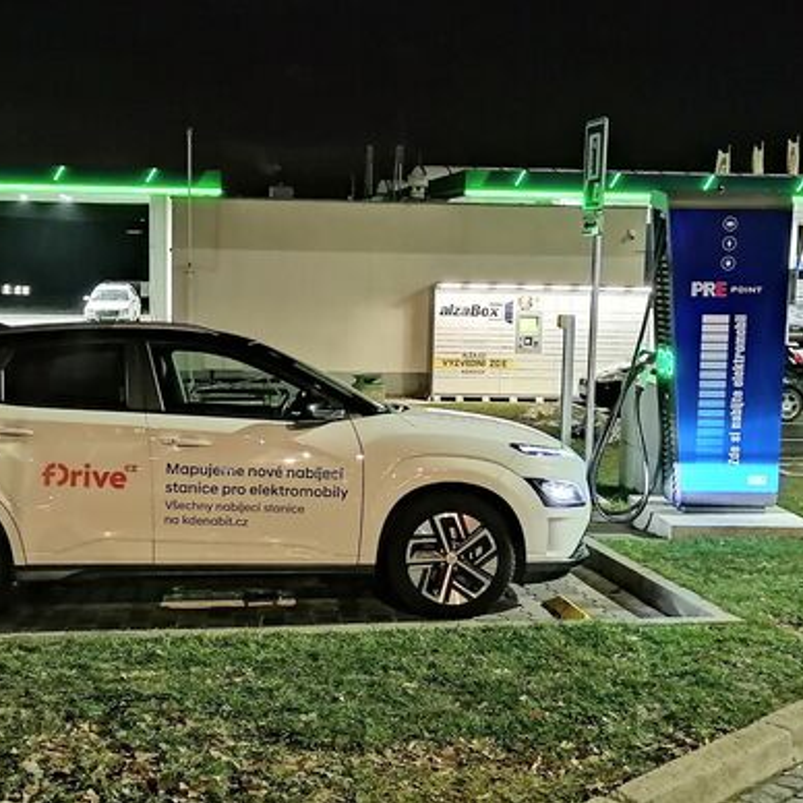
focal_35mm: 51
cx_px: 339
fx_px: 1338
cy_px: 402
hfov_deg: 33.3
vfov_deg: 33.4
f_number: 1.8
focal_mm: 5.3
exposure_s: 4
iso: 800
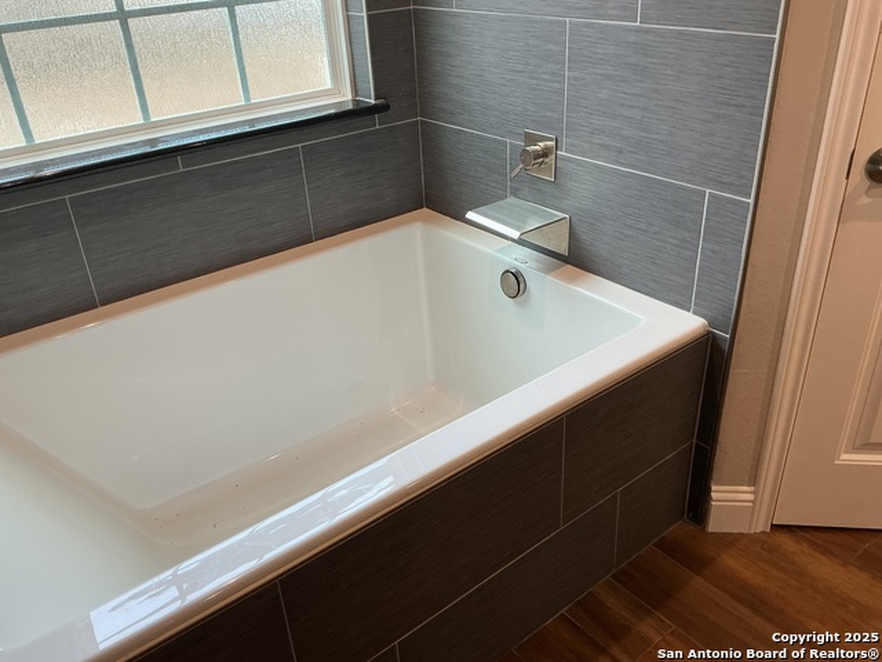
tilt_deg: -26.4
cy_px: 331
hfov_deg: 61.7
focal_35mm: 29
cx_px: 441
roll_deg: +2.8
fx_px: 739
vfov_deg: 48.2
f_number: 1.8
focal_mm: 3
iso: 50
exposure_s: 1/60
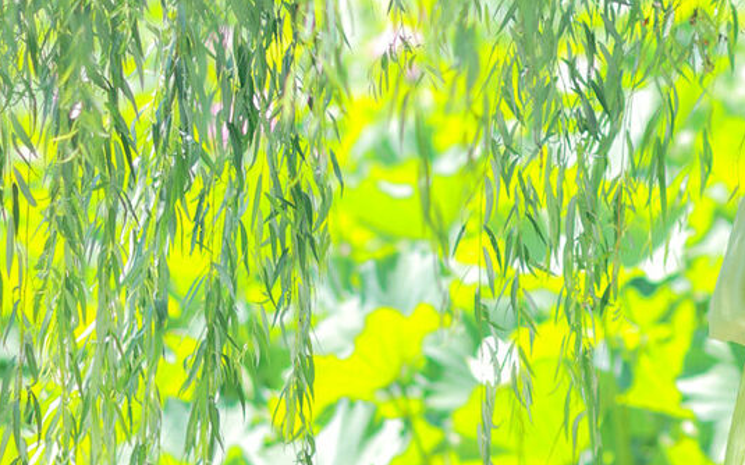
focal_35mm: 252
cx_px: 700
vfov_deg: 5.2
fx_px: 5115
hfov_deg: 8.3
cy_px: 15
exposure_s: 1/1000
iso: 100
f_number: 1.8
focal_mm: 85
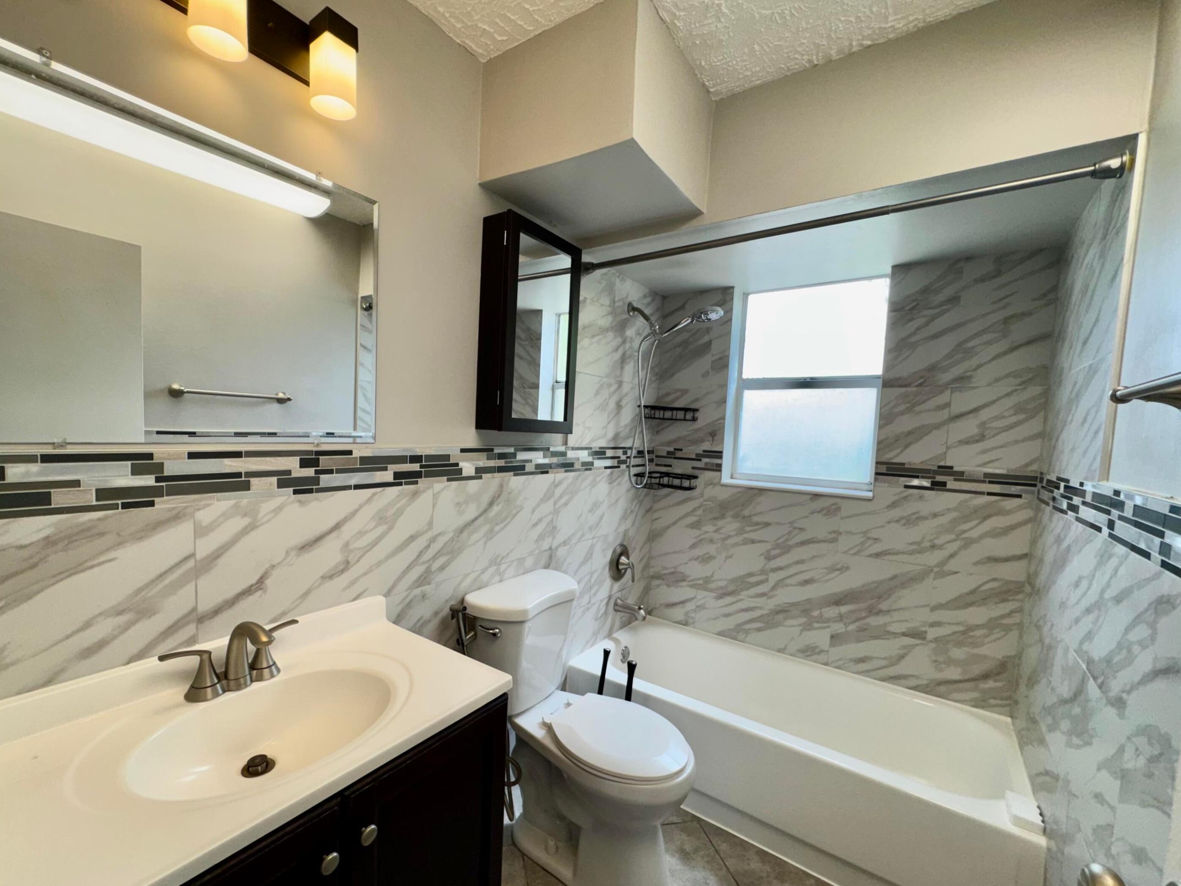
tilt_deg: -5.4
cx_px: 552
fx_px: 512
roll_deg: -3.0
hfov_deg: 98.0
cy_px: 468
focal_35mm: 15
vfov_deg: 81.7
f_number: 2.2
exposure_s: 1/138
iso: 40
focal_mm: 2.22
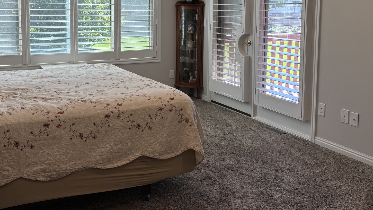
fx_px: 396
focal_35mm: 40
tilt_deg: -5.1
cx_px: 169
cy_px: 49
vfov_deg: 29.2
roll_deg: -0.3
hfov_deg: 50.4
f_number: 1.6
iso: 40
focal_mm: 5.96
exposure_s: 1/198
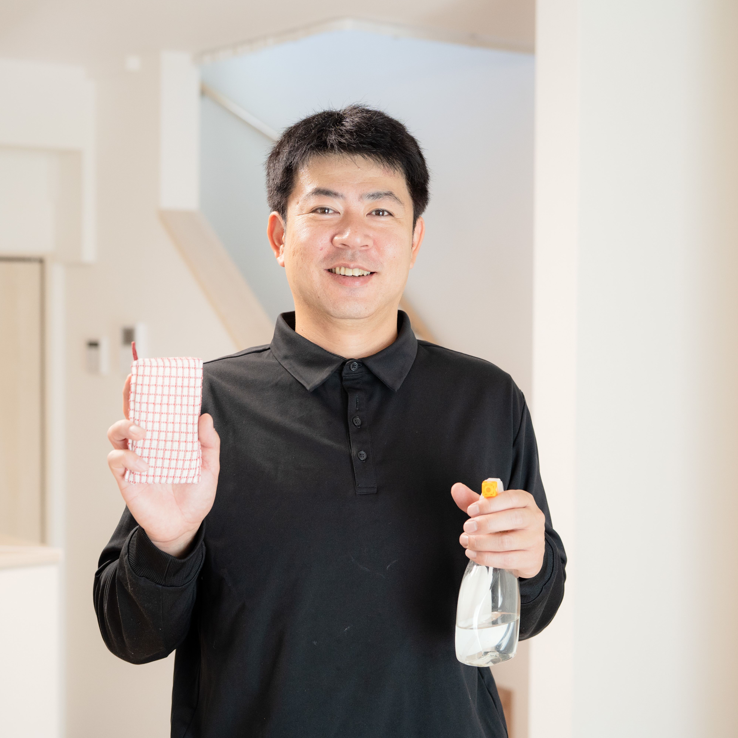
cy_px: 368
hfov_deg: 26.9
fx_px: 1544
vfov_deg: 26.9
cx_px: 354
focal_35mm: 64
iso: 1600
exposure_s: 1/125
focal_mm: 50
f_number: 2.8
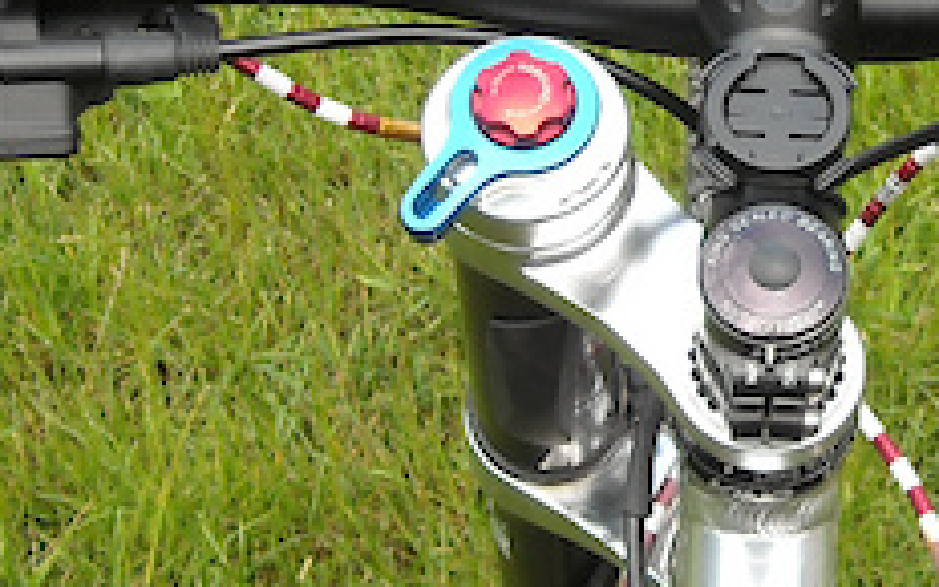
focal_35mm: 128
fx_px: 3276
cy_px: 150
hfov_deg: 16.2
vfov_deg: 10.2
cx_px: 745
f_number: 2.8
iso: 64
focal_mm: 5.7
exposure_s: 1/250
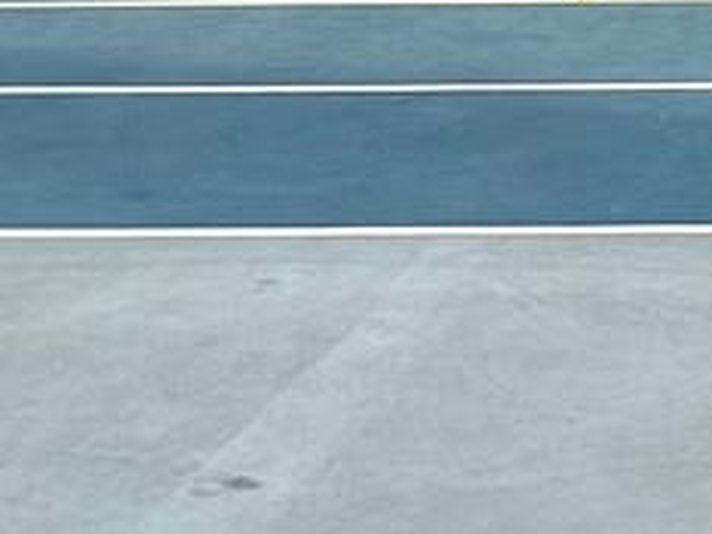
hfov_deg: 10.6
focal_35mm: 179
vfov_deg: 7.9
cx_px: 1126
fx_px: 3682
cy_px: -559
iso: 50
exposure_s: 1/7463
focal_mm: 5.7
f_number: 1.5
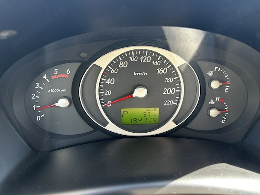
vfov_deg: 53.1
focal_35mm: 26
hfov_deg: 67.3
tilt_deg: -34.8
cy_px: 98
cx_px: 130
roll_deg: +0.3
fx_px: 195
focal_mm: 5.7
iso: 80
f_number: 1.5
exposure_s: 1/121
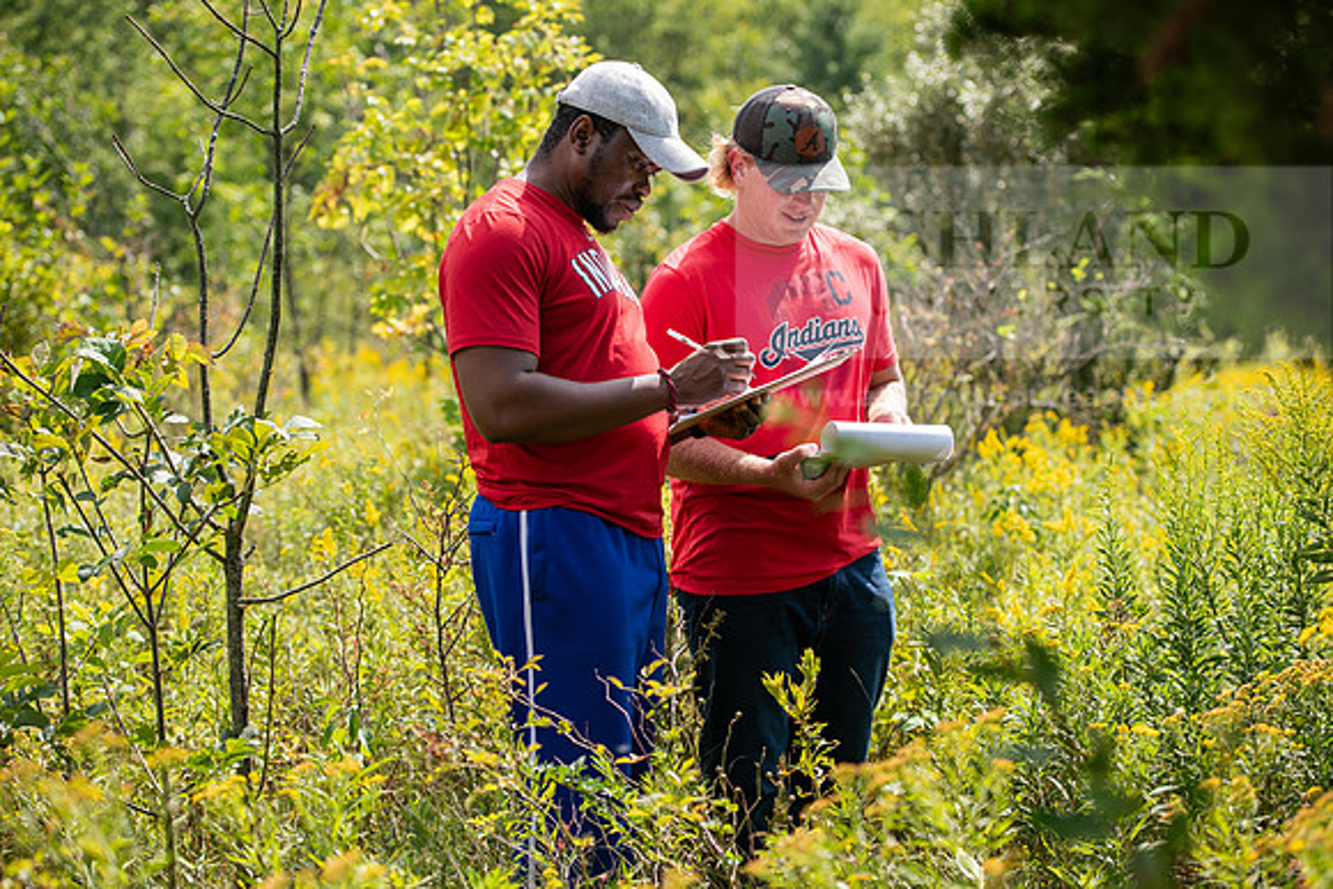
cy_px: 444
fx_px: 2592
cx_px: 666
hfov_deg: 28.8
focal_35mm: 70
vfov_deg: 19.5
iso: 80
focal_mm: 70
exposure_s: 1/400
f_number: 3.5
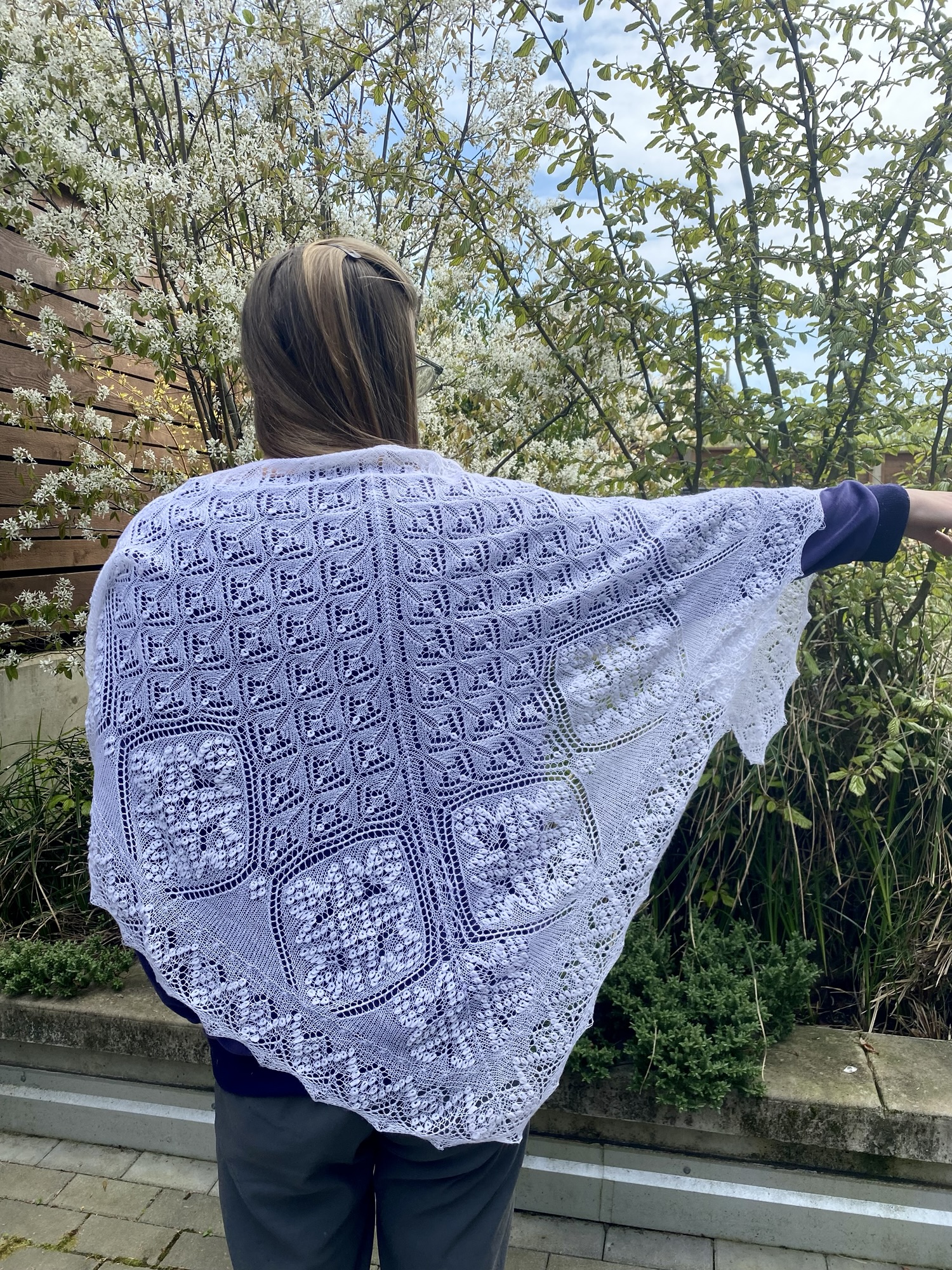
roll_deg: +1.5
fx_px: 953
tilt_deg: -6.1
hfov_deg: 53.1
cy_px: 635
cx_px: 476
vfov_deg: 67.3
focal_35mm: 26
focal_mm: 4.25
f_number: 1.8
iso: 32
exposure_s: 1/884
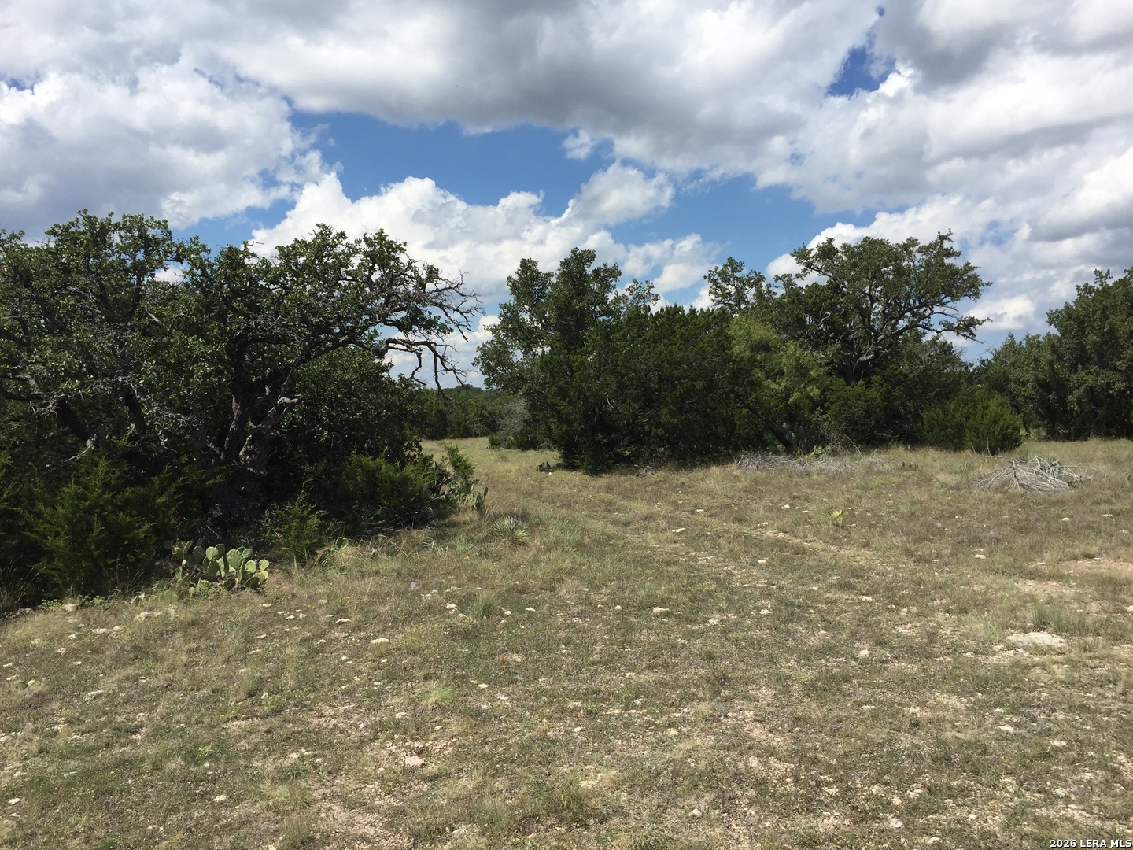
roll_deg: -2.1
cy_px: 425
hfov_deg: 61.7
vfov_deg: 48.2
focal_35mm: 29
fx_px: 949
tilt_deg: -0.7
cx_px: 566
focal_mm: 4.15
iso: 32
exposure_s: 1/2825
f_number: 2.2
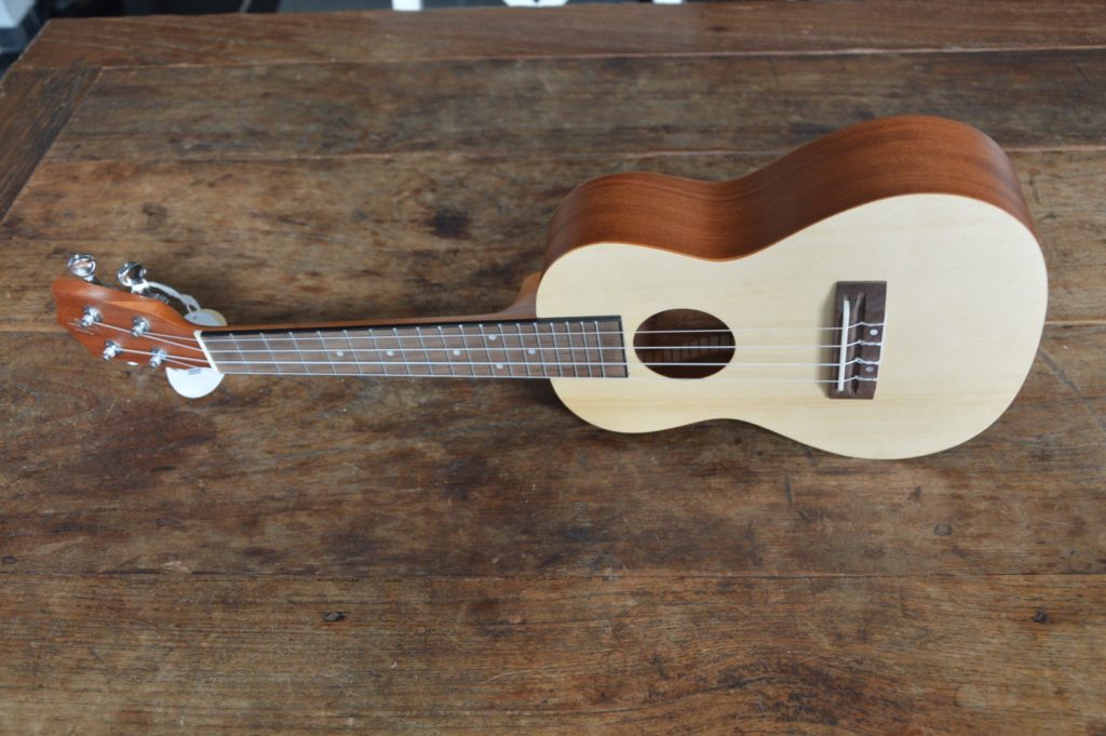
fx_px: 1013
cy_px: 368
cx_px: 553
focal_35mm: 33
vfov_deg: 39.9
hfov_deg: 57.3
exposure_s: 1/60
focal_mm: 22
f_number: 3.8
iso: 500
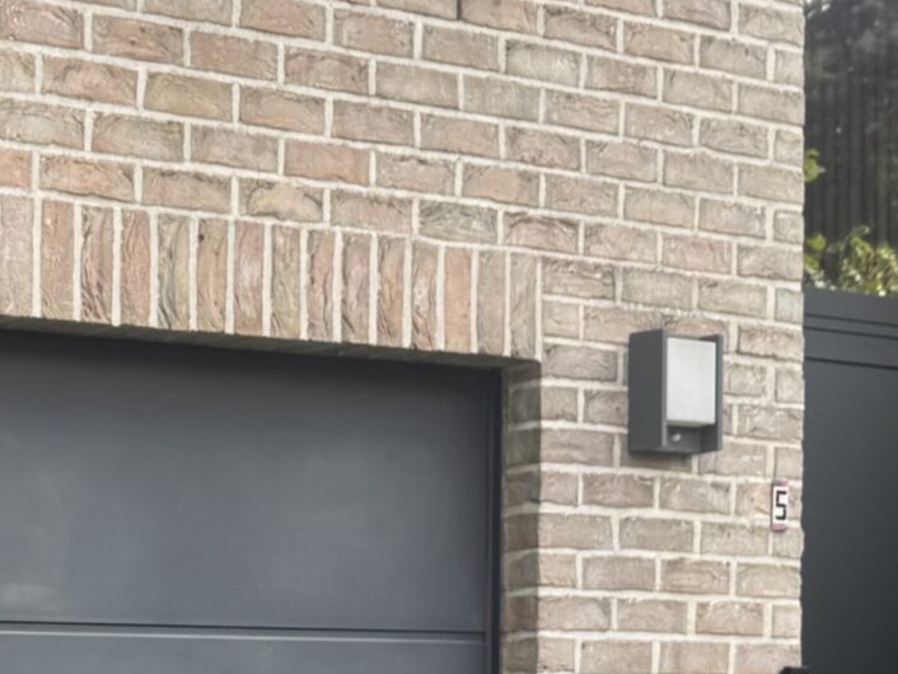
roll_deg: +1.4
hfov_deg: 20.6
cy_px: 785
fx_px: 2258
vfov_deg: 16.4
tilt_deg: -1.5
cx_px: -265
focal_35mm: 87
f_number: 1.78
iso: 80
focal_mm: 6.76
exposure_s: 1/651
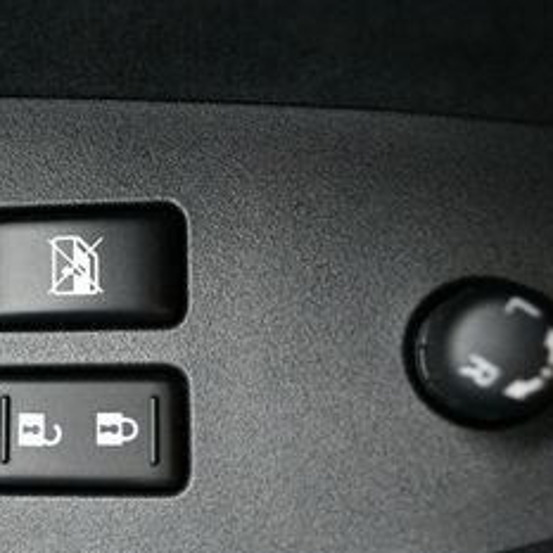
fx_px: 1265
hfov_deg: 23.6
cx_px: -7
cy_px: 297
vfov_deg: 24.7
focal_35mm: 70
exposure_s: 1/60
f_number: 3.8
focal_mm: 20
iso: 4500
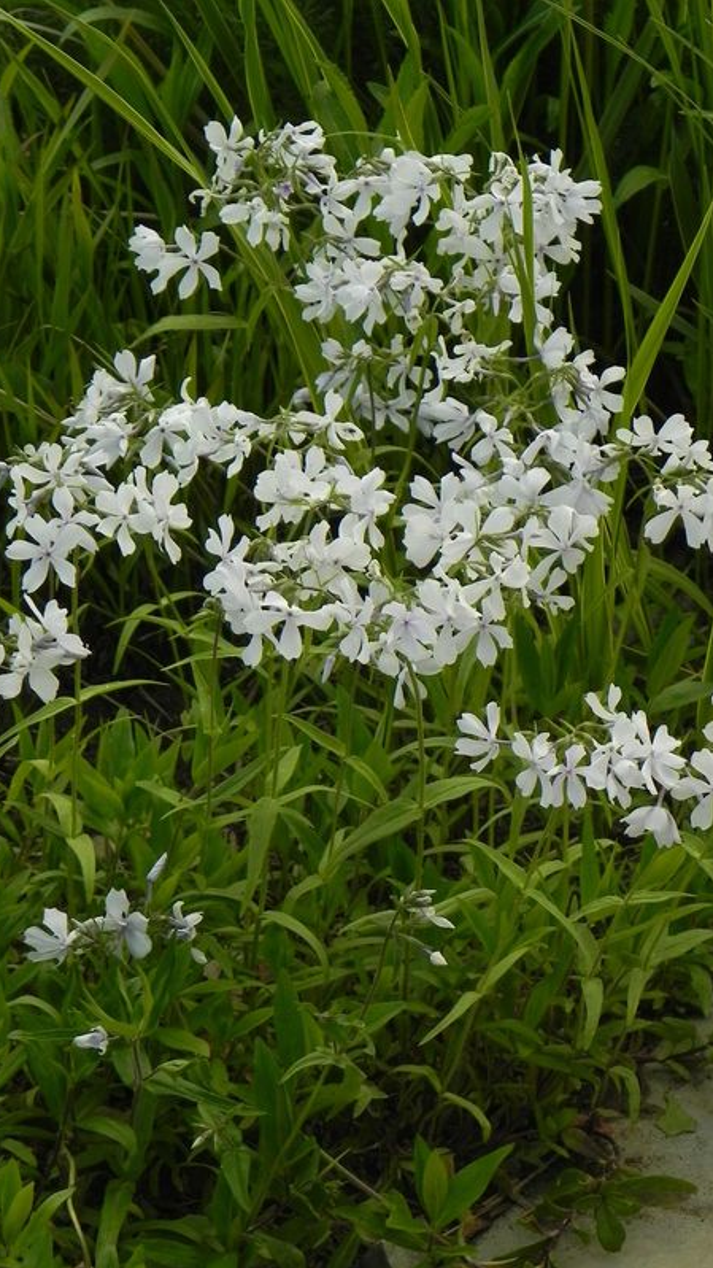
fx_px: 5948
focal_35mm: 177
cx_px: 380
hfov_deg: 6.9
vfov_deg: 12.2
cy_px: 634
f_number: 5
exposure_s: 1/400
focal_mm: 28.8
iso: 160
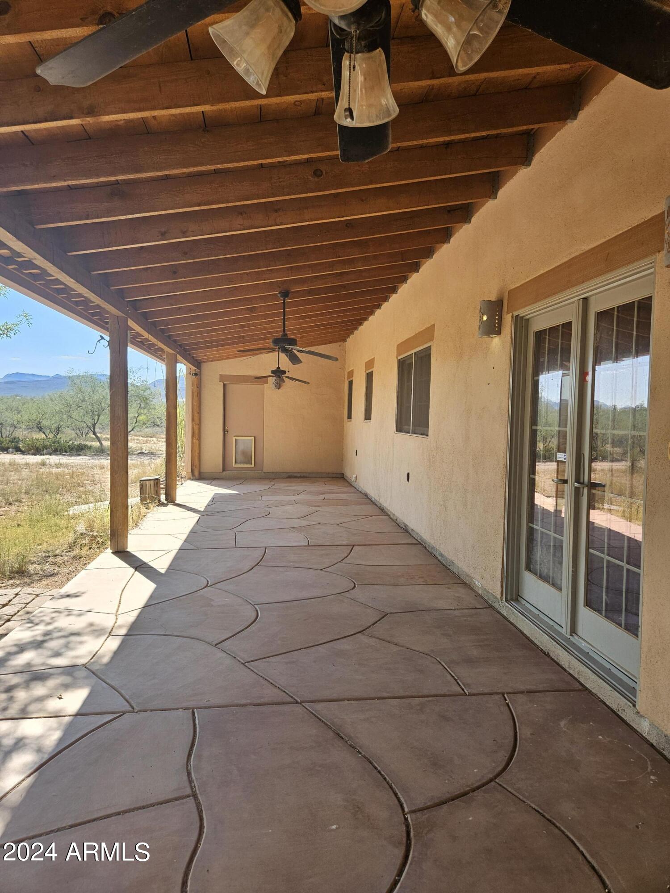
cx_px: 335
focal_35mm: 23
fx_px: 594
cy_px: 446
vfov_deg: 73.9
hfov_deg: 58.9
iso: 40
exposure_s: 1/408
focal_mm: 5.4
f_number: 1.8
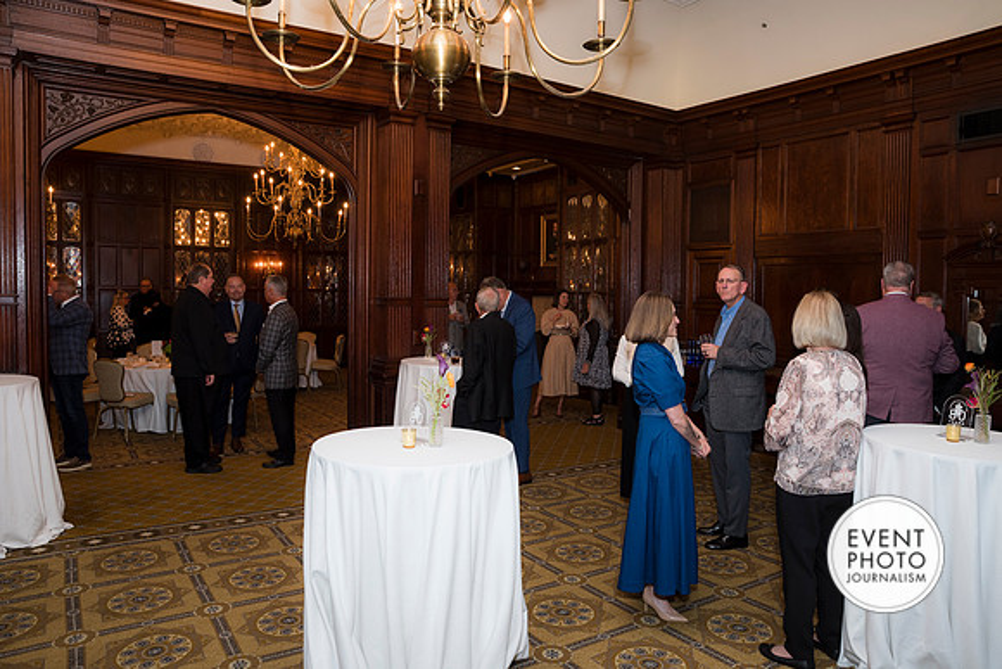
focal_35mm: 24
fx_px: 668
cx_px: 501
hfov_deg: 73.7
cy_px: 334
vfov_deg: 53.2
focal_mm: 24
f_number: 5.6
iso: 800
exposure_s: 1/30
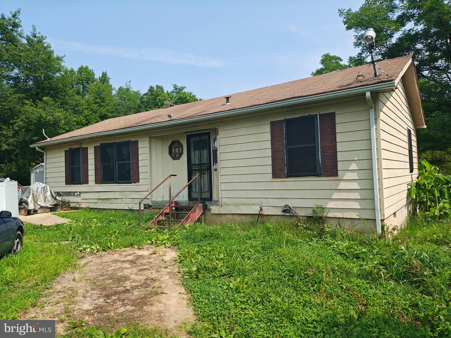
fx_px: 326
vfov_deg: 54.9
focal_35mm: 25
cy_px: 169
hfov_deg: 69.4
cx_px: 226
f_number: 1.7
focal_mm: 4.68
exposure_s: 1/799
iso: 100
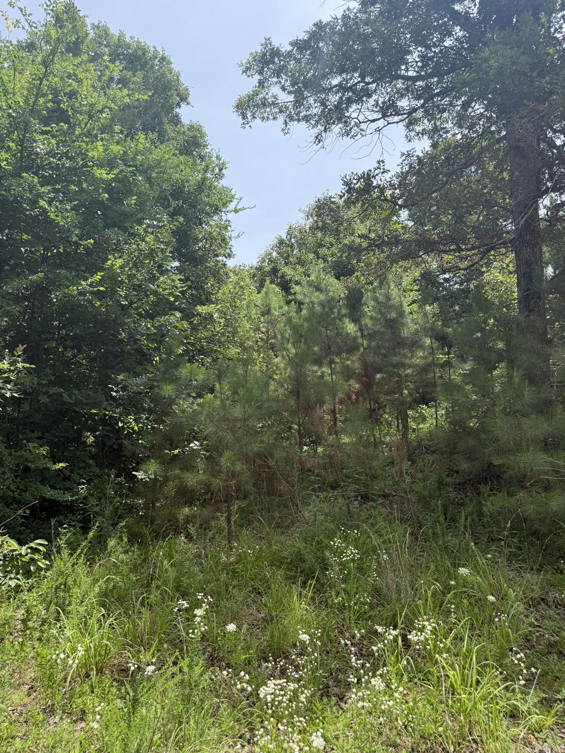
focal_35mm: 24
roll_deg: +2.9
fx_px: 522
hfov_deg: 56.8
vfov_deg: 71.6
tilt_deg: +6.3
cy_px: 376
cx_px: 282
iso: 100
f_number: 1.78
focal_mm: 6.76
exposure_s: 1/2110
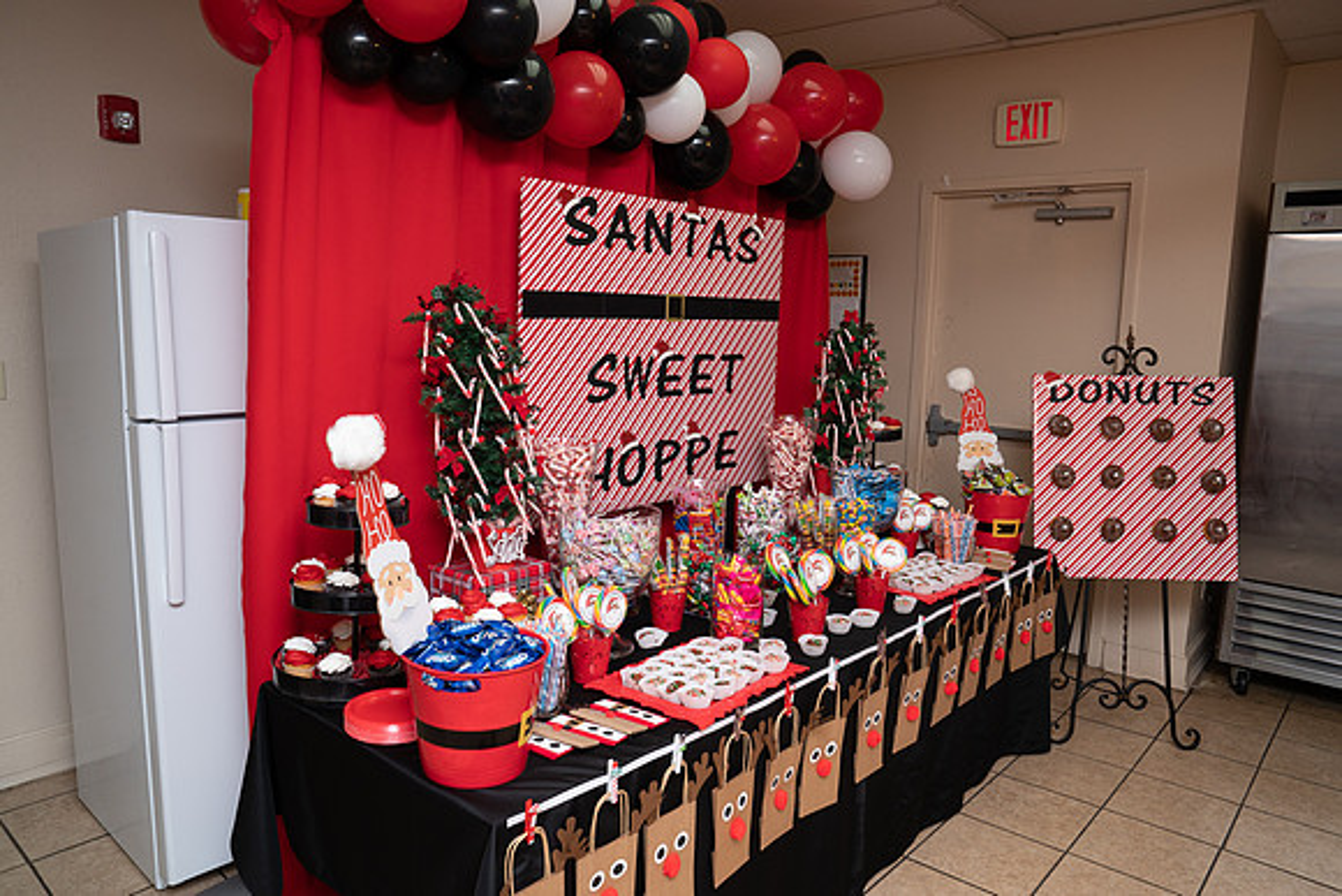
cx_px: 671
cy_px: 448
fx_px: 895
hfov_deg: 73.7
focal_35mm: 24
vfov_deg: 53.2
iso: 400
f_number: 6.3
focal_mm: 24
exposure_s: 1/80
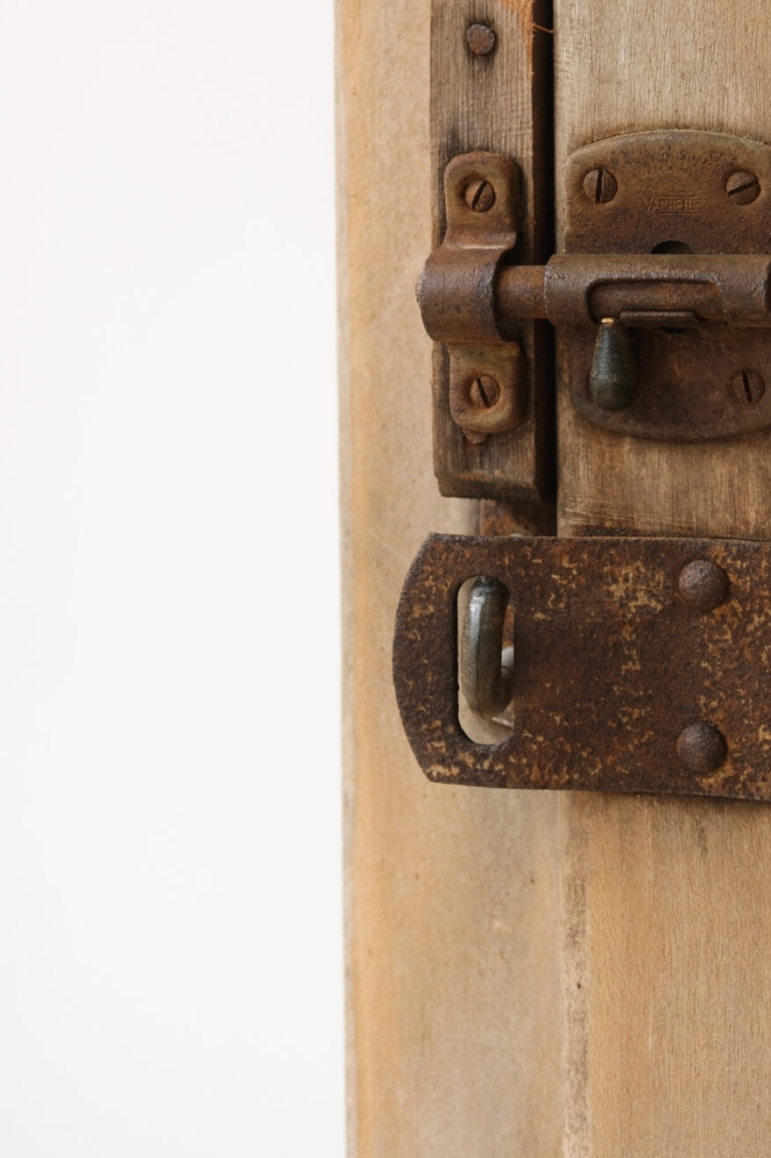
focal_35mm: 95
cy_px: 190
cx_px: 566
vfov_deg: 21.1
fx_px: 3053
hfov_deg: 14.3
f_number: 4
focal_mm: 32.5
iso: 250
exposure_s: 1/50
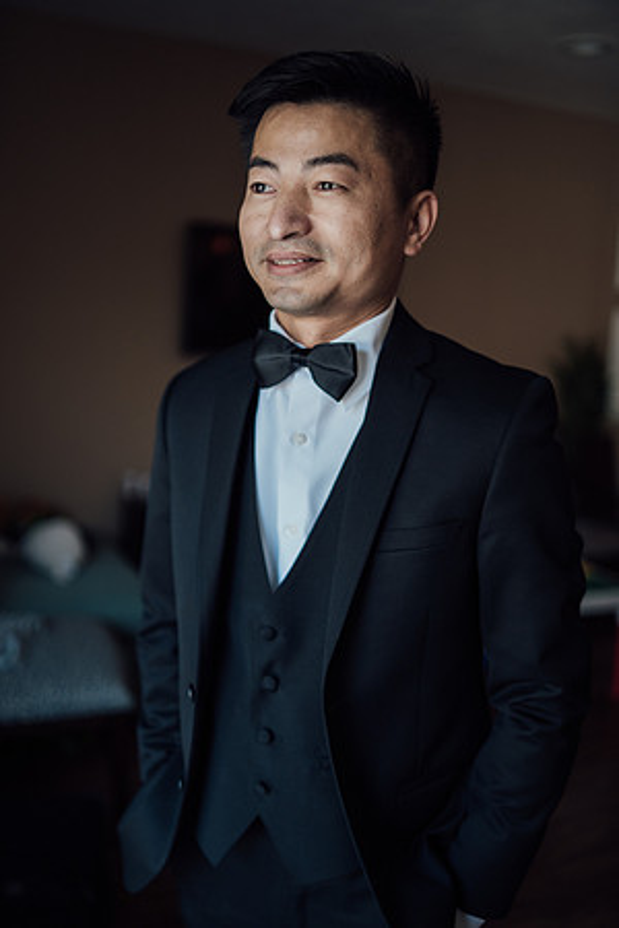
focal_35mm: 35
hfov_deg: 37.9
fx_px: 903
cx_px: 310
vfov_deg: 54.4
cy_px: 464
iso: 320
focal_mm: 35
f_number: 1.4
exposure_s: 1/640
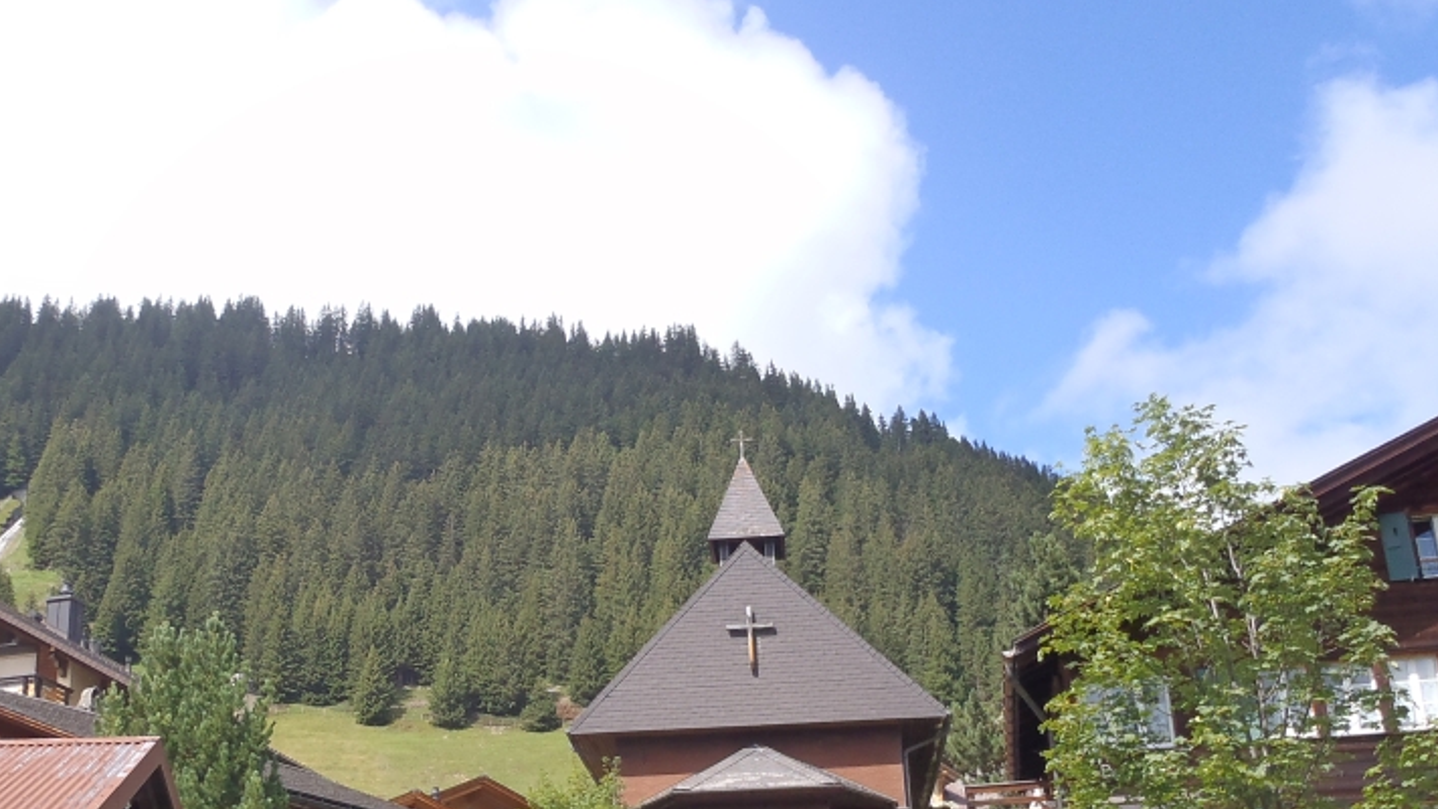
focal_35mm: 46
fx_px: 1754
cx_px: 487
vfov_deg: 25.9
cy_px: 522
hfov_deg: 44.0
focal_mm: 5
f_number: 4.5
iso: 80
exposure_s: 1/320
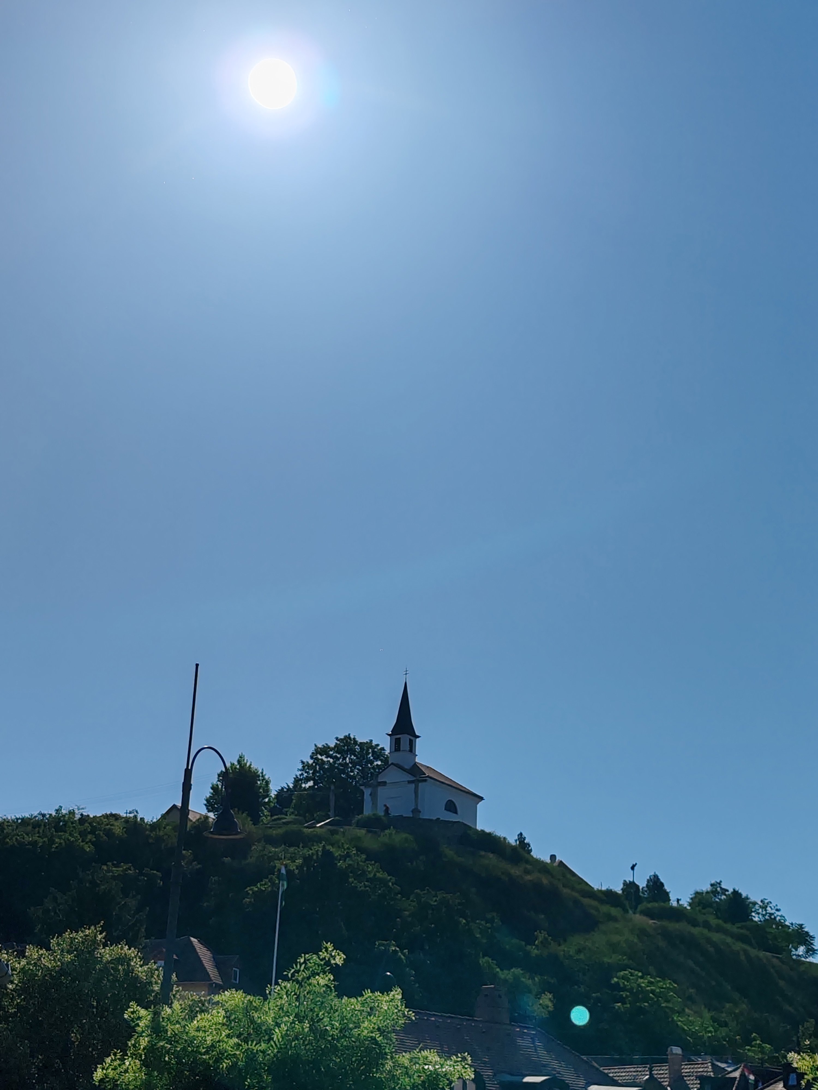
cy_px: 545
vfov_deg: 30.7
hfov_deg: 23.3
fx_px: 1985
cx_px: 409
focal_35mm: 63
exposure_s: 1/7600
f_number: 1.9
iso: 50
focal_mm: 6.12
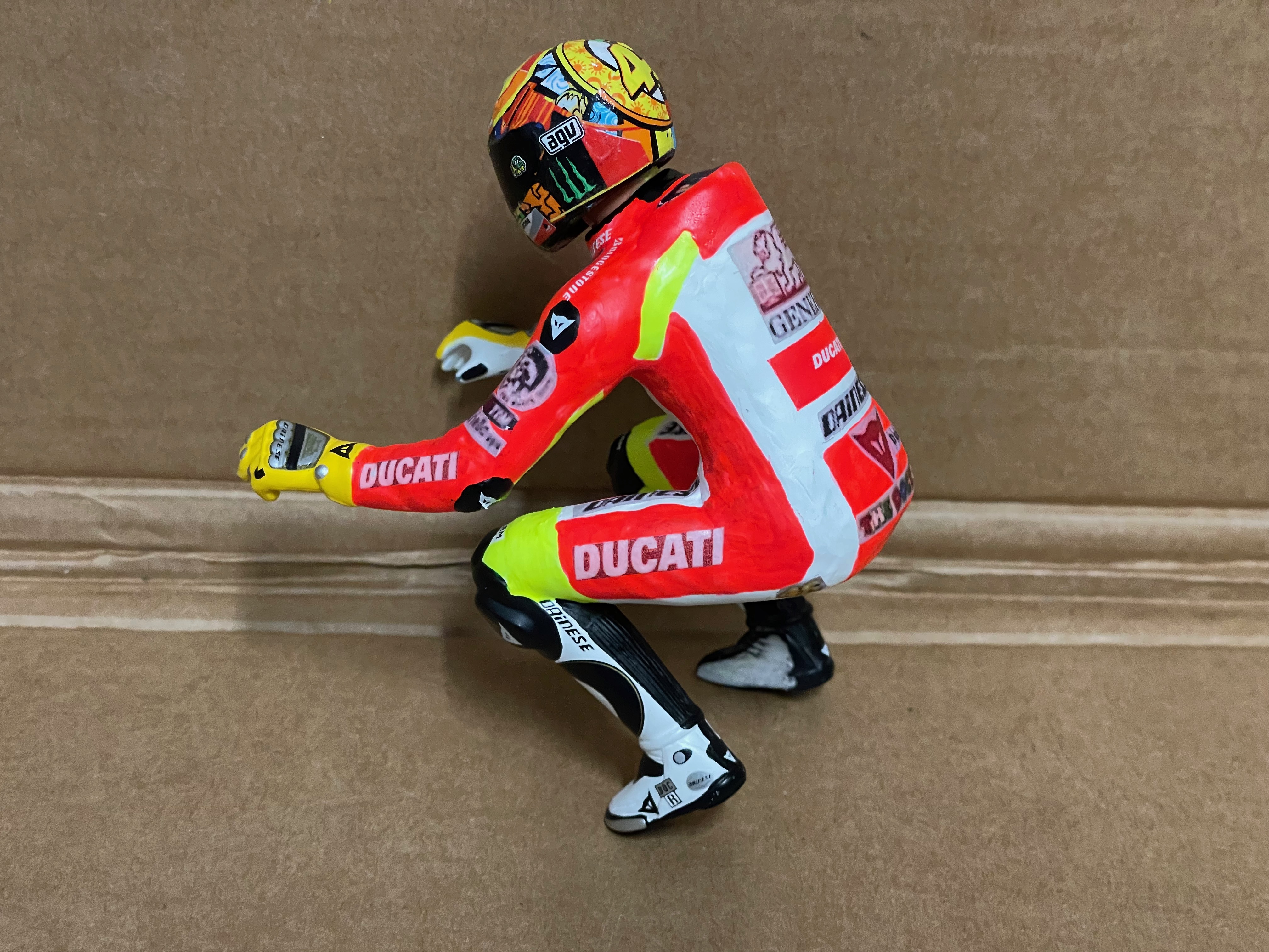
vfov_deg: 28.0
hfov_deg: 36.8
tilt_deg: -32.8
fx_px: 1906
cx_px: 634
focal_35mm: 52
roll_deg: -0.8
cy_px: 476
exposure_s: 1/50
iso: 500
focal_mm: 6
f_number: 2
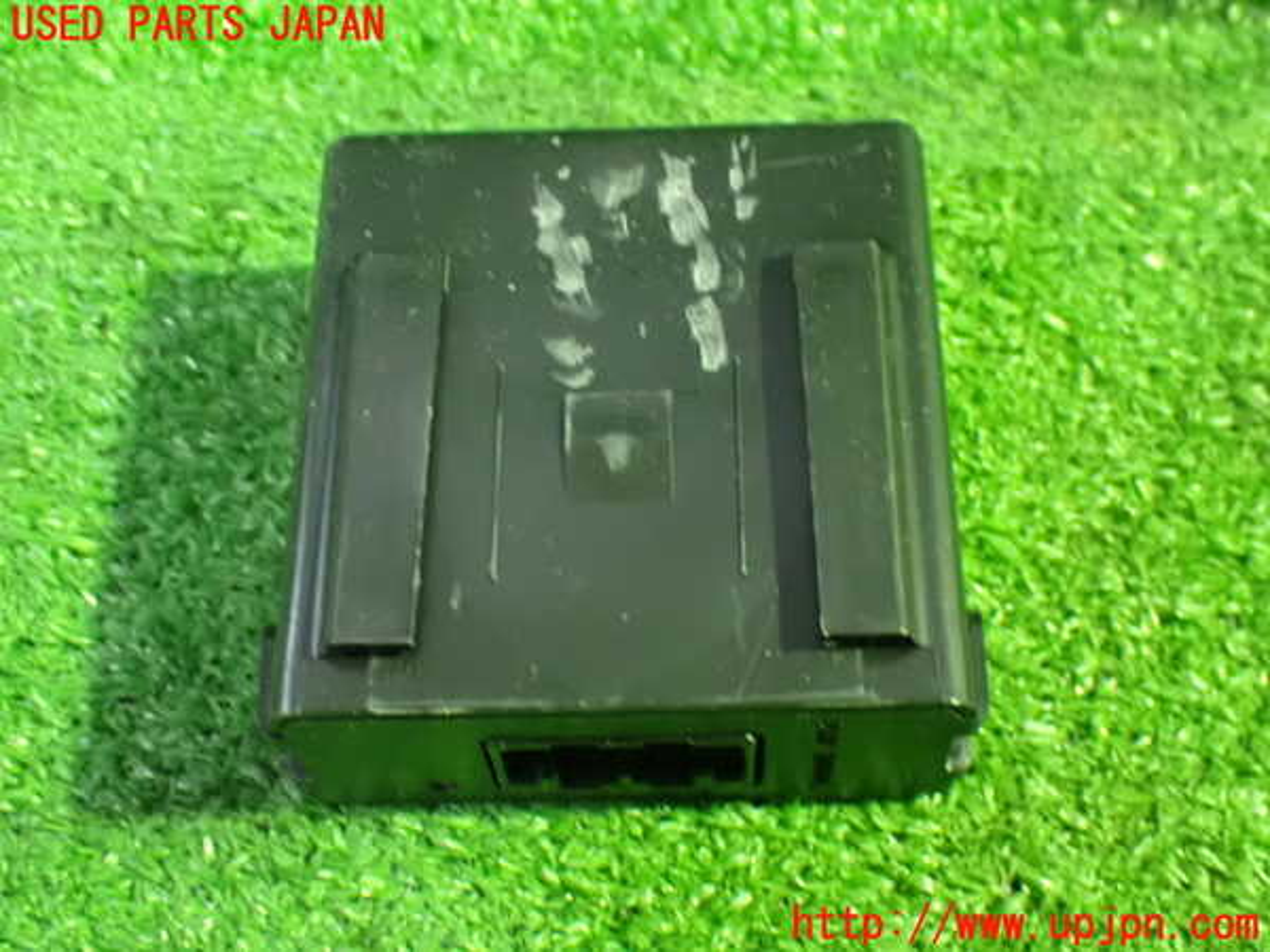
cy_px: 476
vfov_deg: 29.1
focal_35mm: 50
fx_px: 1834
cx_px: 635
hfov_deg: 38.2
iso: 1600
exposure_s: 1/15
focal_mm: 9.01
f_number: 3.2
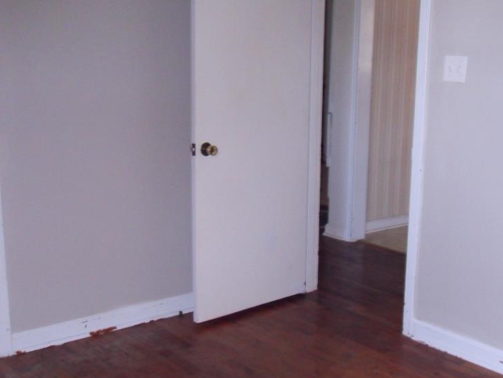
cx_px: 293
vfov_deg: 29.6
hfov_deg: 38.8
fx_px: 712
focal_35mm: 49
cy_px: 220
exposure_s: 1/45
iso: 400
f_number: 3.5
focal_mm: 6.3
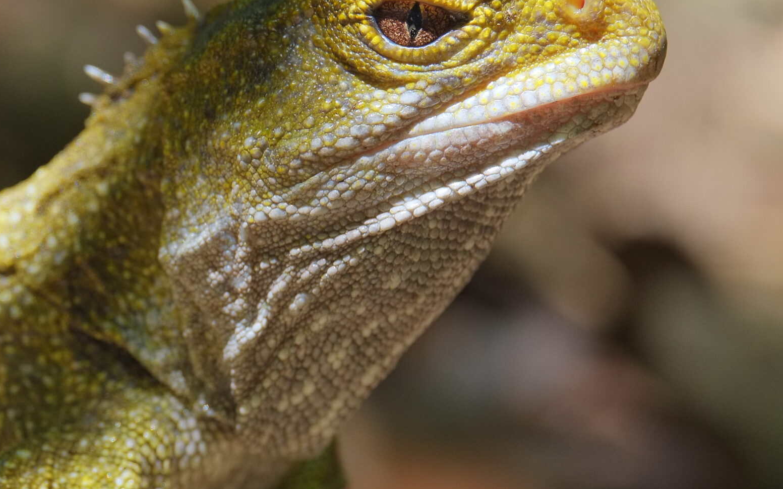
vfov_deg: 2.6
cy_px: 228
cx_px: 202
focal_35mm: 504
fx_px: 10756
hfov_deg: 4.2
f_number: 5.6
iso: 800
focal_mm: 200
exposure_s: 1/250
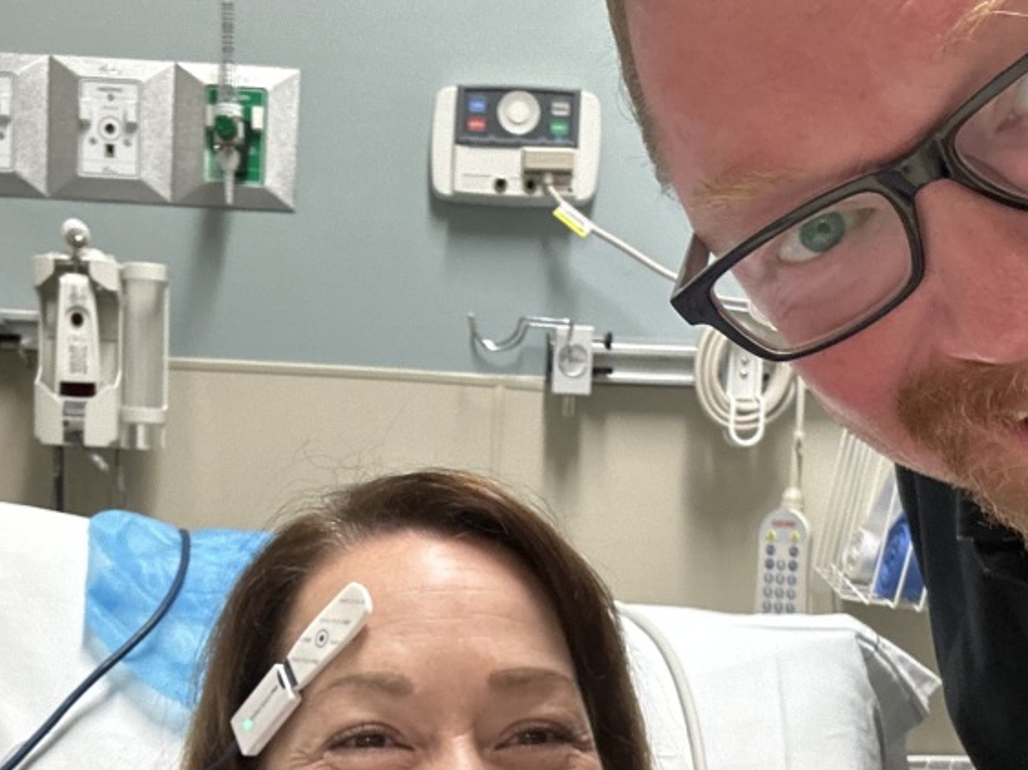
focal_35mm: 49
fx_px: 1455
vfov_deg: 28.9
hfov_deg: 38.8
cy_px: 639
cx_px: 413
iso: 160
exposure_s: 1/50
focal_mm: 2.69
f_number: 1.9
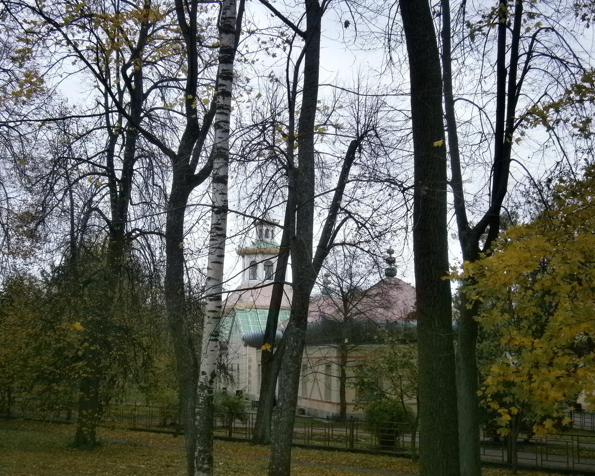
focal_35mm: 50
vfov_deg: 30.3
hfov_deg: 37.3
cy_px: 236
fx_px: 881
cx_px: 293
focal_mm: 8.3
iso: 80
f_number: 3.4
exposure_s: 1/80
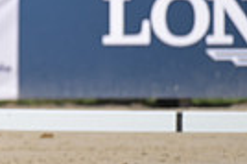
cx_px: -245
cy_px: -95
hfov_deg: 1.2
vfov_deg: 0.8
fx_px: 11869
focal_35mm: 1732
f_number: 5
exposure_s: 1/1250
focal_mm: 400
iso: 200
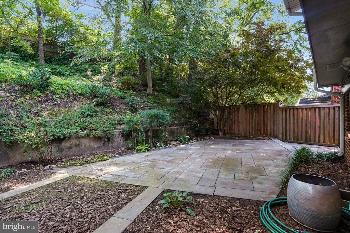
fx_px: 156
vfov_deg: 73.8
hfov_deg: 96.7
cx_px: 175
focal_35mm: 16
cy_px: 116
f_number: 7.1
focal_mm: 16
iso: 1250
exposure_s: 1/320
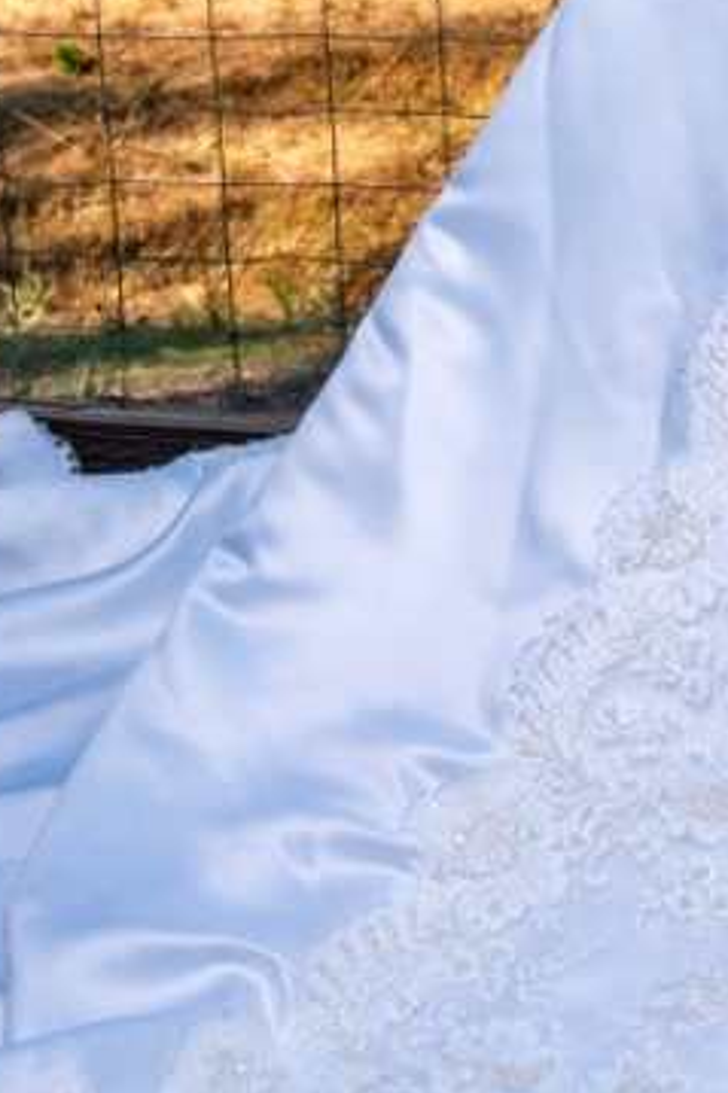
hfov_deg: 7.6
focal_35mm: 171
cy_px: -703
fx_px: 5192
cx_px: 1546
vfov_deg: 11.4
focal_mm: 30
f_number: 8
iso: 125
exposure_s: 1/250
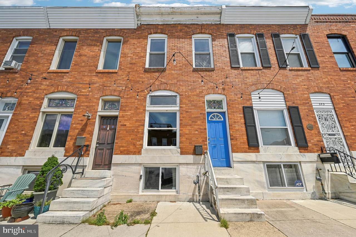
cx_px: 178
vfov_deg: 81.1
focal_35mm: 14
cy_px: 118
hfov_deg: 104.3
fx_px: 138
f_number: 8
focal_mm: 14
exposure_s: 1/400
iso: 100
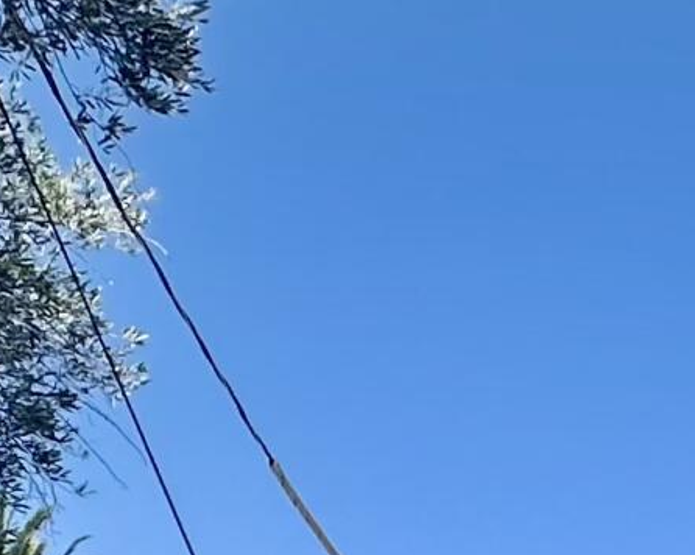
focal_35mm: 92
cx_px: 1119
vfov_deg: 13.9
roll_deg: -0.5
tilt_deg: -1.3
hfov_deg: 18.0
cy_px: 1143
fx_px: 1891
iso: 50
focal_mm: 2.22
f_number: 2.2
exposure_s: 1/2959
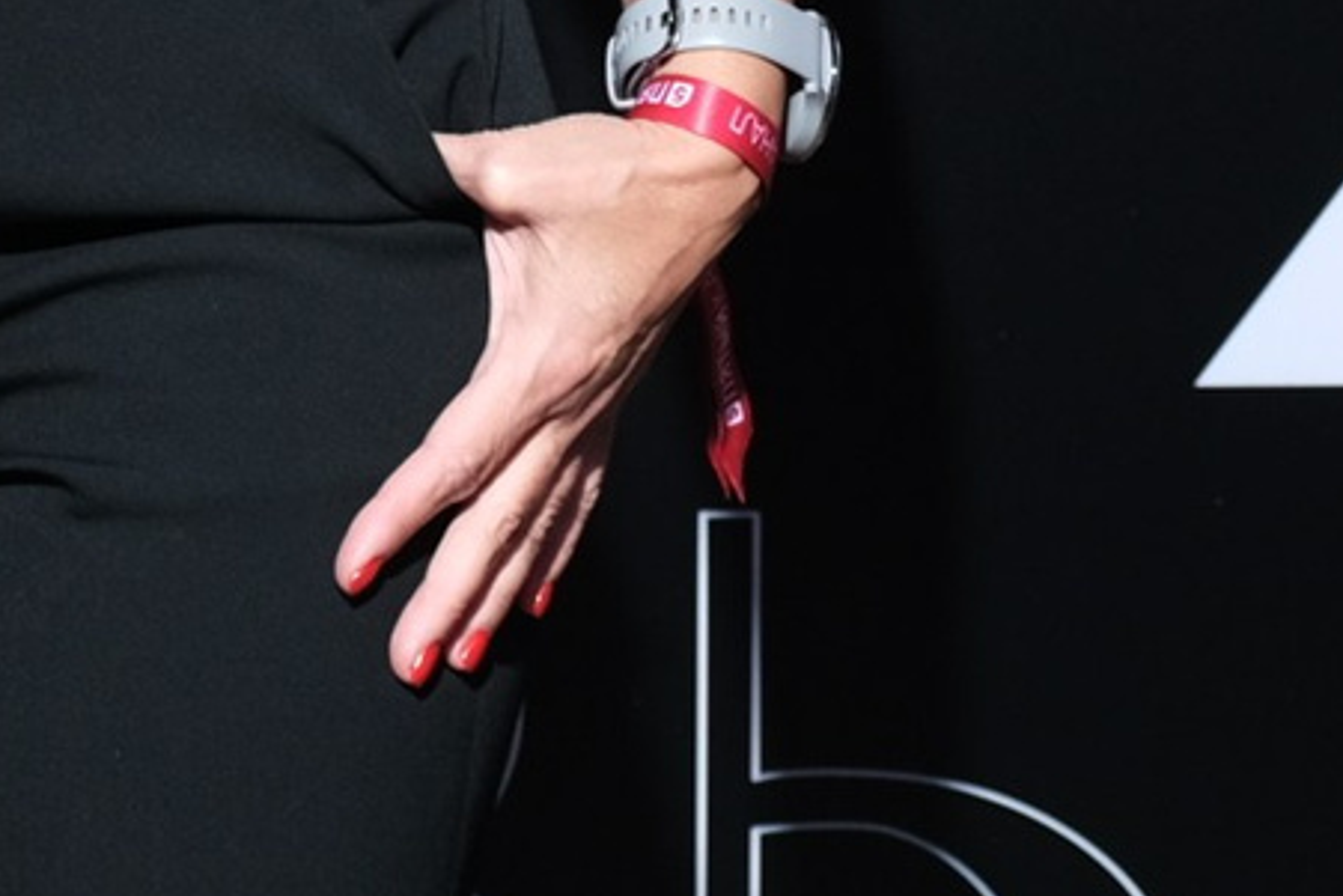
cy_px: -591
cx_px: -51
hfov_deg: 11.5
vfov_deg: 7.6
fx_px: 6568
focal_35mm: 176
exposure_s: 1/125
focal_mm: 20.6
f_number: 4
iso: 400
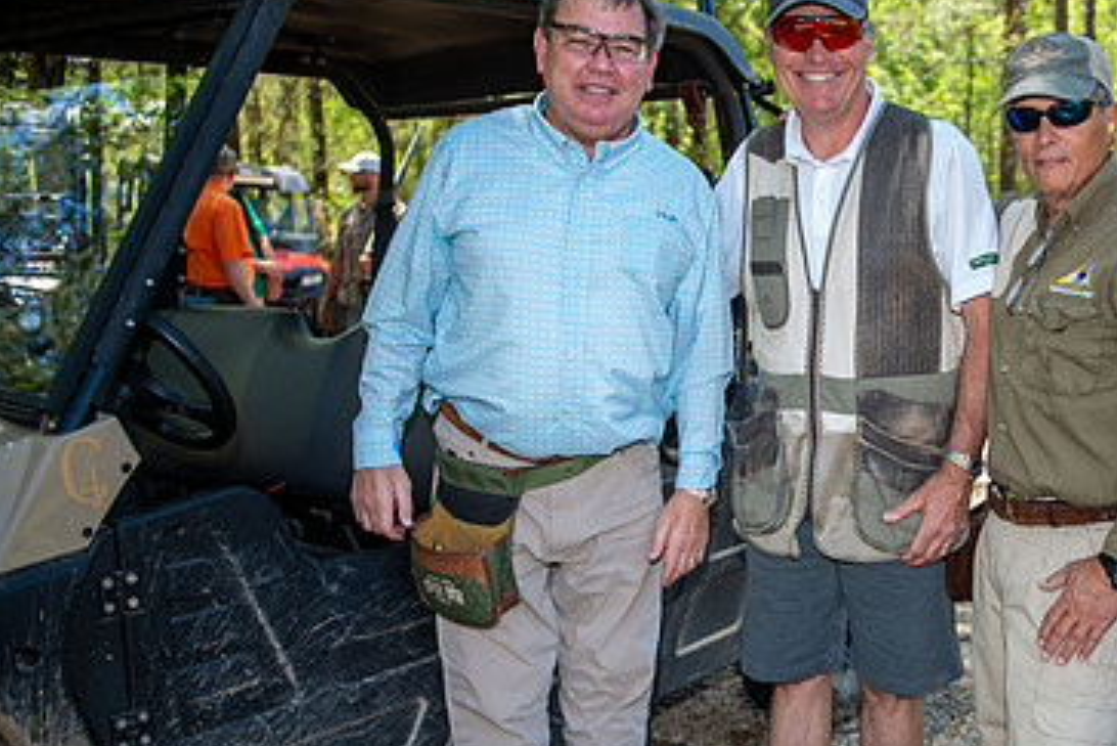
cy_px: 424
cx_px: 881
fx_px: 1335
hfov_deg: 43.5
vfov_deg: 31.2
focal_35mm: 43
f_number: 2.8
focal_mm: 27
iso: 50
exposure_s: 1/160
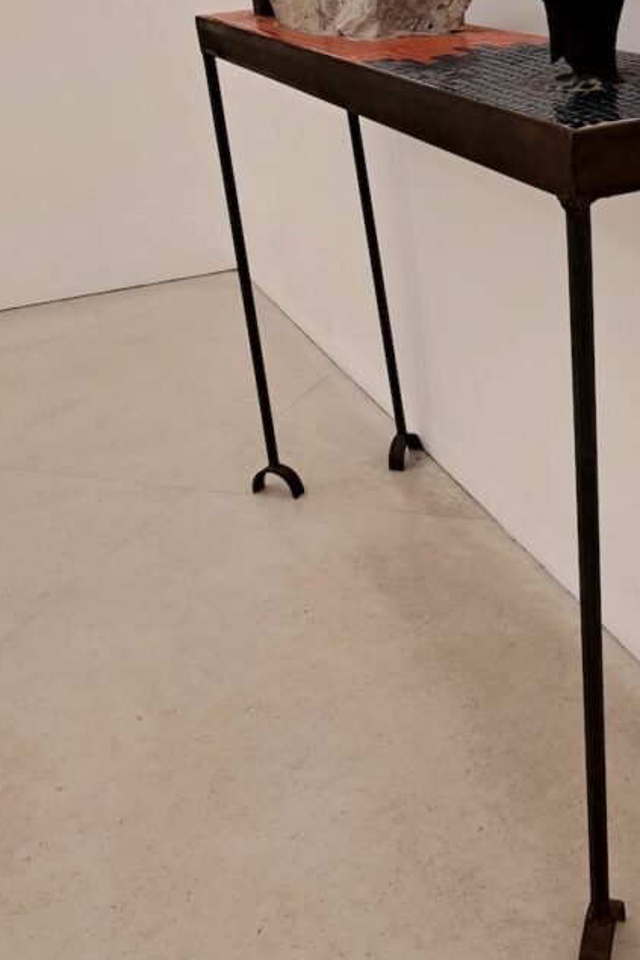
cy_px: 418
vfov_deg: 46.3
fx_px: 1119
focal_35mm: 42
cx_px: 546
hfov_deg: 30.8
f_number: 1.8
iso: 80
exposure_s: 1/50
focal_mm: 4.65
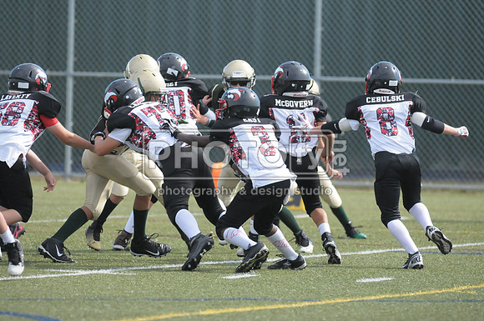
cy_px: 160
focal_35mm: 420
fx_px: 5639
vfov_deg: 3.3
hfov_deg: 4.9
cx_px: 242
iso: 1600
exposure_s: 1/5000
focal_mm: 280
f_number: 4
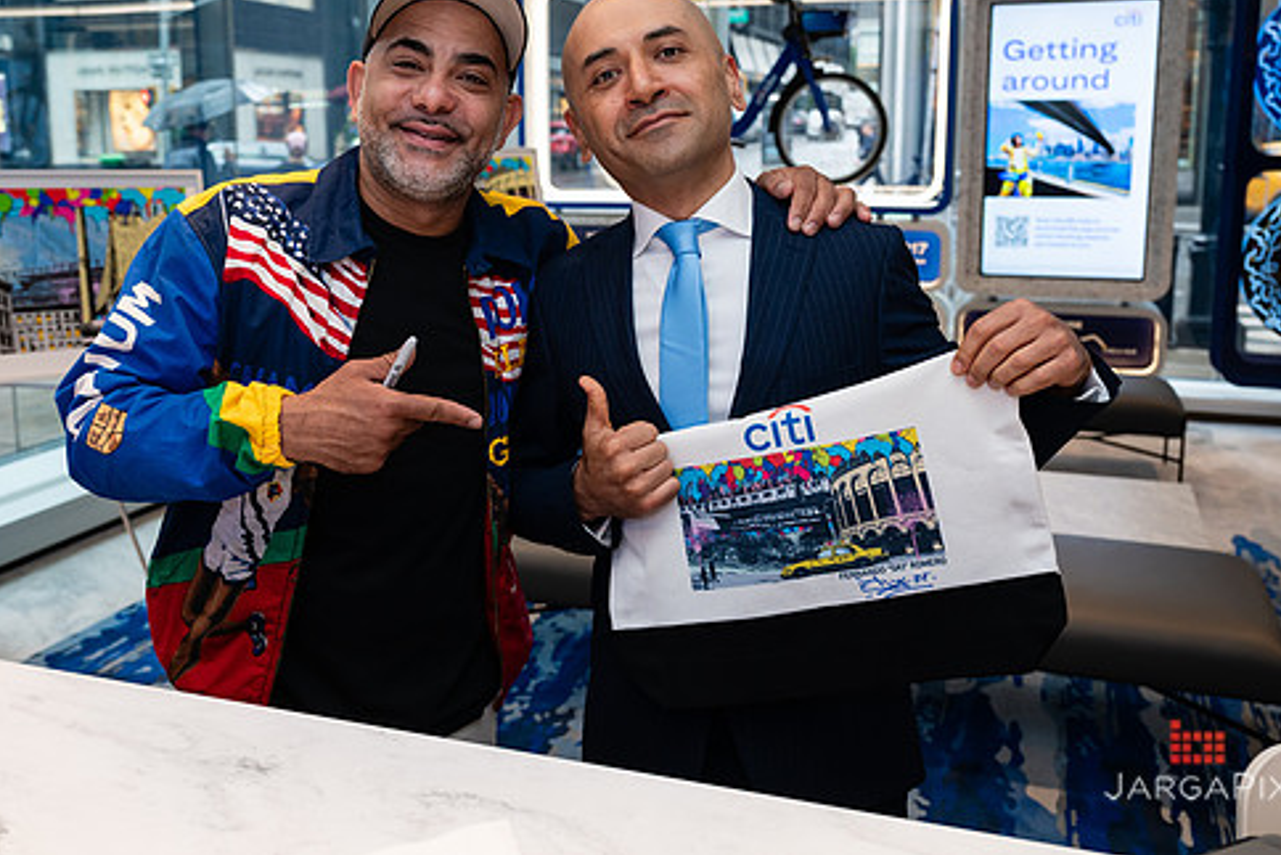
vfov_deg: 36.7
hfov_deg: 53.1
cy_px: 326
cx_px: 587
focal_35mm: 36
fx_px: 1281
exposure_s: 1/160
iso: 400
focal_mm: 28
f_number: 4
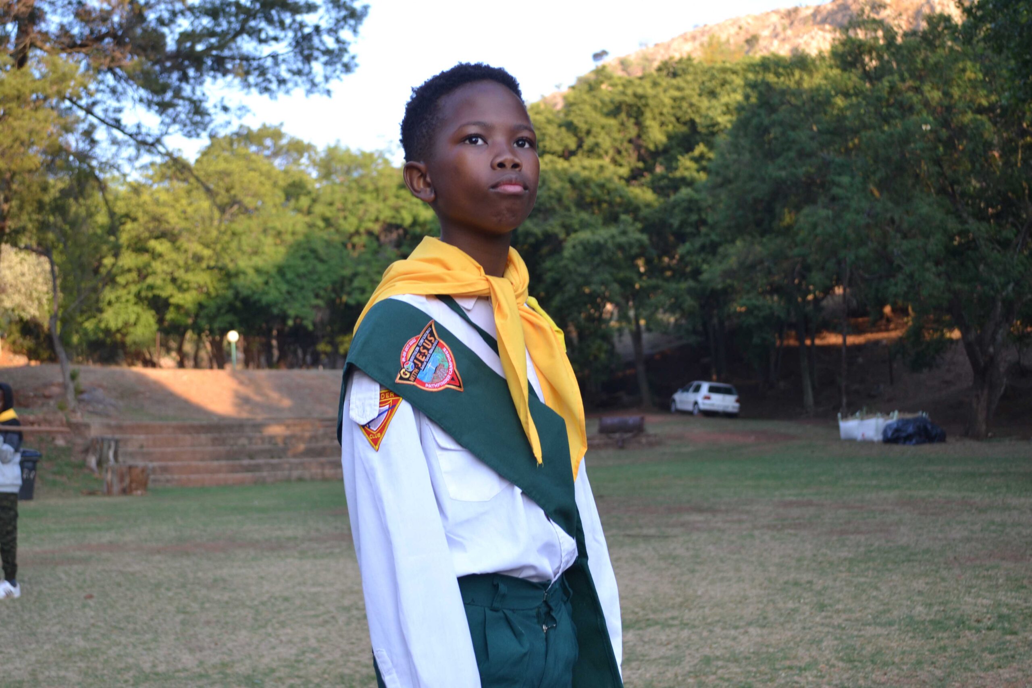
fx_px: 1462
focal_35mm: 51
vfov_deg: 26.5
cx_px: 516
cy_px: 344
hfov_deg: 38.9
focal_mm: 34
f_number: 5.6
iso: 220
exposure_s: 1/125
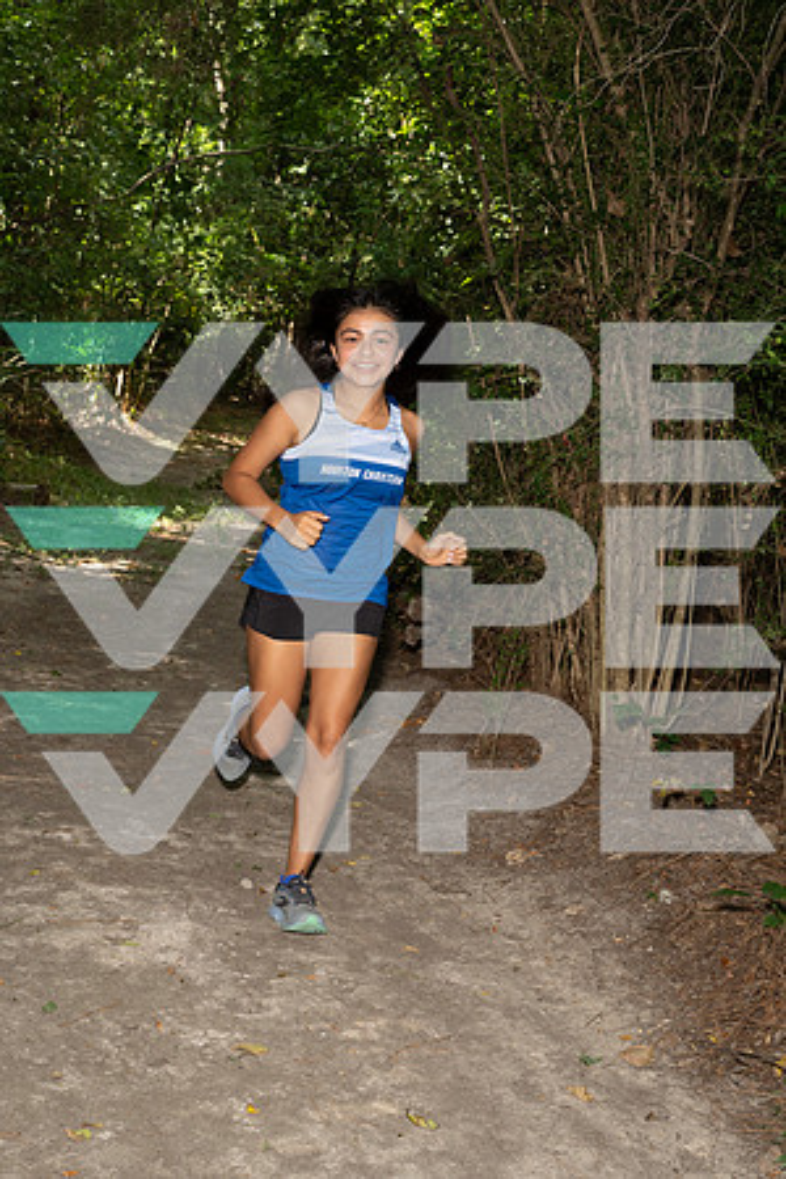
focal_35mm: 50
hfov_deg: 27.0
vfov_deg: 39.6
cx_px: 393
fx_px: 1637
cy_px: 590
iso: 800
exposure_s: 1/250
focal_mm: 50
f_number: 8
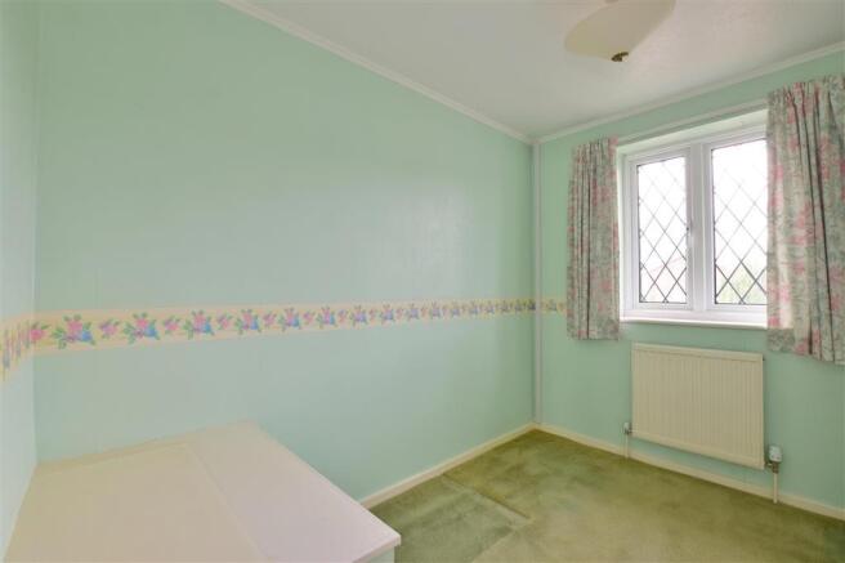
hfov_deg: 100.4
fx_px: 352
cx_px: 422
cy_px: 282
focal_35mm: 15
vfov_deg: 77.3
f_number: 11
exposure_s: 1/13
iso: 400
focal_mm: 10
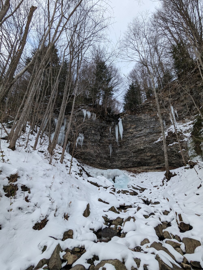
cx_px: 102
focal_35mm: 16
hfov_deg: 78.2
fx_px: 125
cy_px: 135
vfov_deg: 94.4
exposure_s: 1/524
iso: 54
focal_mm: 2.35
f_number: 2.2
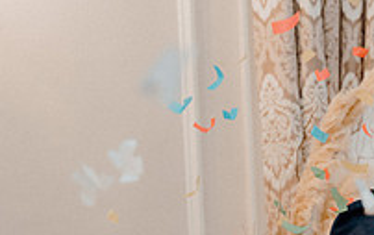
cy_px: 297
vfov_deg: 11.6
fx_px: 1133
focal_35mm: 111
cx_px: 507
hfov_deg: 17.4
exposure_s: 1/200
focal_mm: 38
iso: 2500
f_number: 3.5
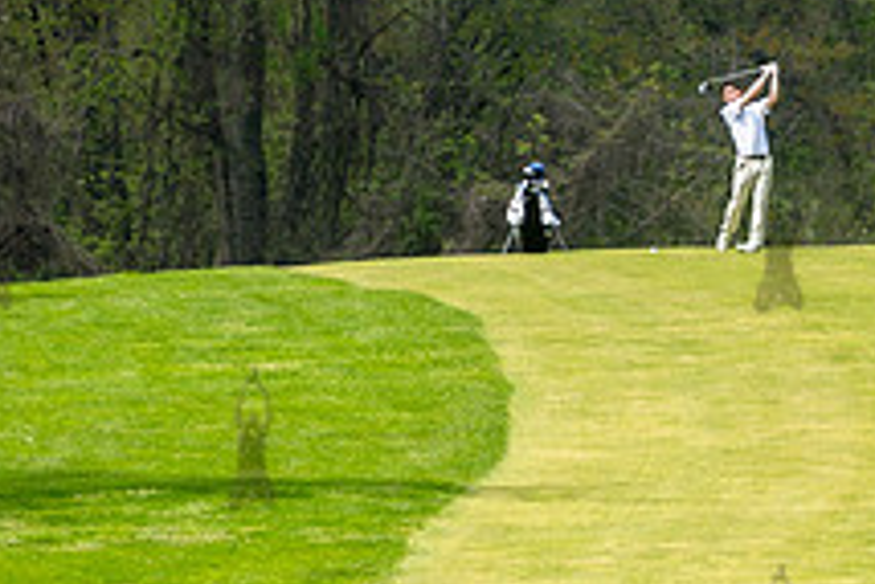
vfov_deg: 2.0
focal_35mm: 695
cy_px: 239
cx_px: 789
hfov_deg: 3.0
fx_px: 16903
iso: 100
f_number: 3.5
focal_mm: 200
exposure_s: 1/1250
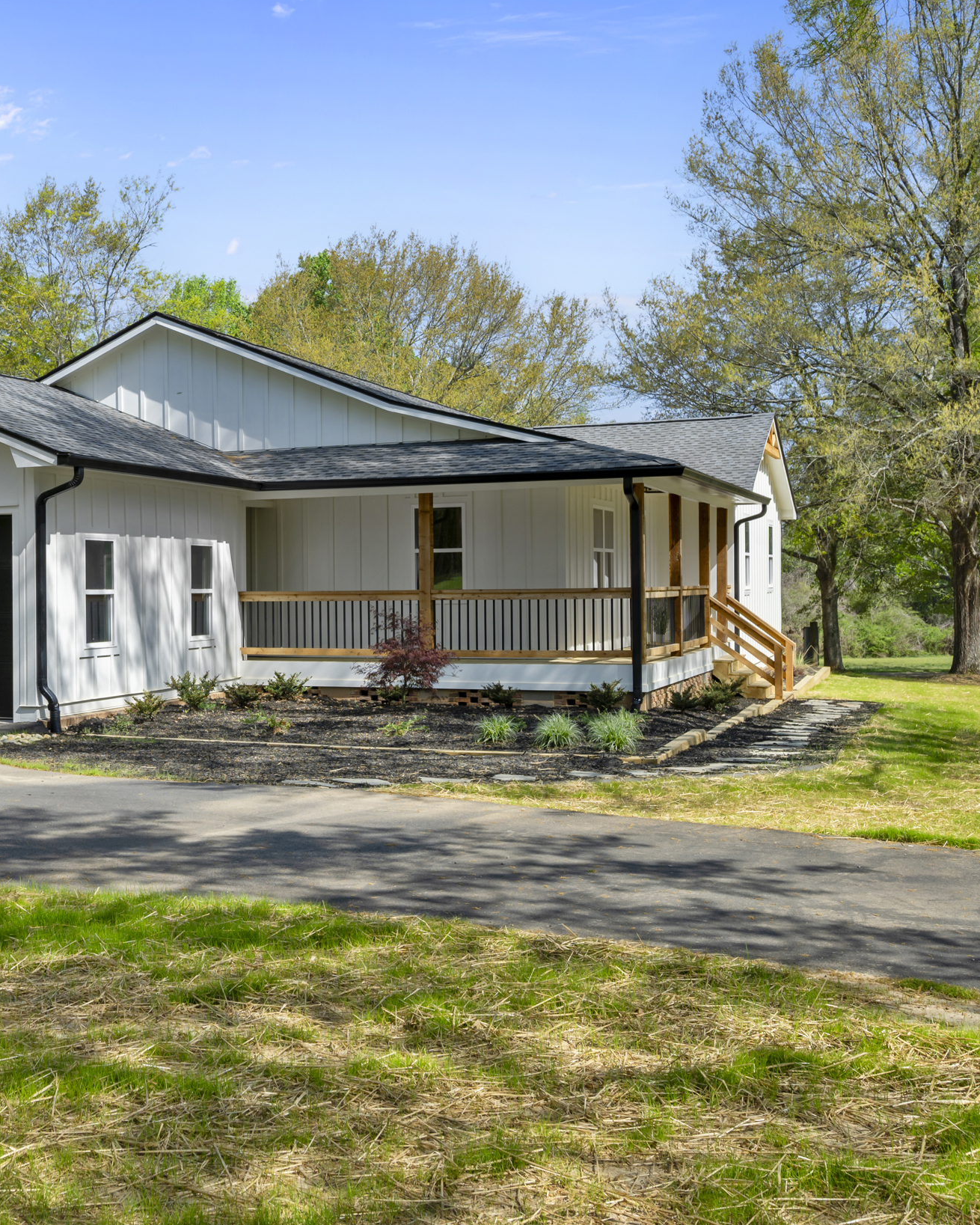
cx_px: 191
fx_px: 1559
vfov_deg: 42.9
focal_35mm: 43
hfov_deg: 33.8
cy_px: 613
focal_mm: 30
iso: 100
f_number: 8
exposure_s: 1/200
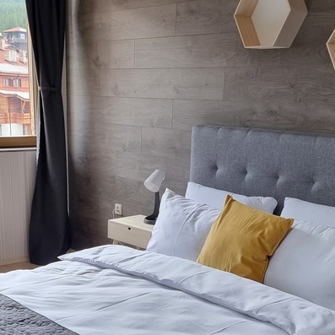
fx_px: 624
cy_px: 293
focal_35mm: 57
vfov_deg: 29.0
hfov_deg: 30.0
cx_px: 139
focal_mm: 6.7
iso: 125
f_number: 1.8
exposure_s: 1/100
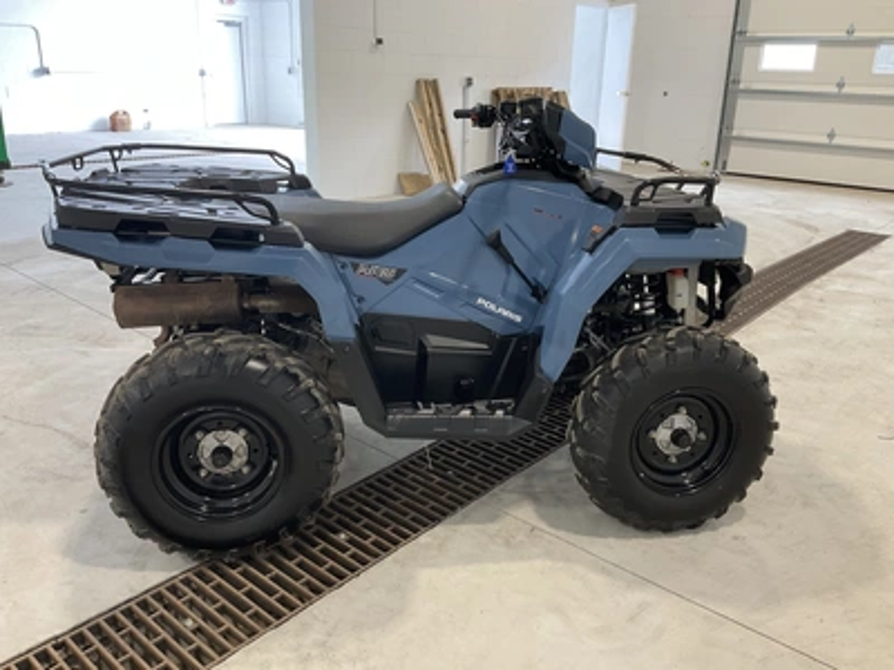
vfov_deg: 48.2
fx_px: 749
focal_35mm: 29
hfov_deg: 61.7
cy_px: 335
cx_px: 447
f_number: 1.8
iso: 64
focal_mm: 3
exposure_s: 1/104
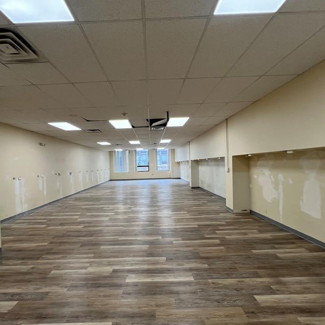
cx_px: 149
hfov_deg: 87.2
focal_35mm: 16
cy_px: 166
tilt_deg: -0.6
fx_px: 170
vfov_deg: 87.4
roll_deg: +1.7
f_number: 1.8
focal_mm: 1.57
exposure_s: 1/120
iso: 100
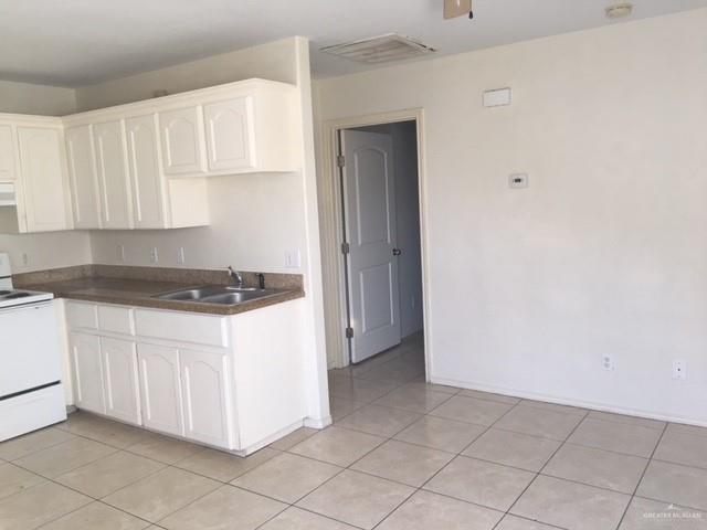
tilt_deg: -4.7
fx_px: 592
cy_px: 265
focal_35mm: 29
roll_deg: +2.1
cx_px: 354
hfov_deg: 61.7
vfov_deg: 48.2
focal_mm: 4.15
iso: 25
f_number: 2.2
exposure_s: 1/40
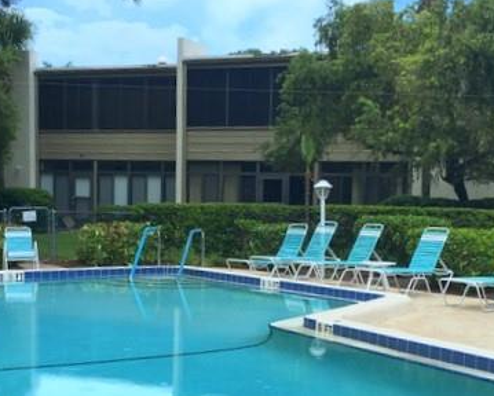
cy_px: 320
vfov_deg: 23.9
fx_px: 922
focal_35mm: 63
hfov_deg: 30.0
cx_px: 223
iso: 25
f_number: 2.2
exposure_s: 1/1068
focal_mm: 4.15
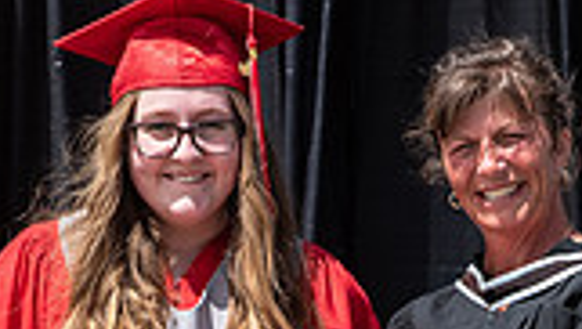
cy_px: 608
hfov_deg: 8.9
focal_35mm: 241
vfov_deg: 5.0
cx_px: 257
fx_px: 3724
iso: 500
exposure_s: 1/1000
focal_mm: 56
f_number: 5.6
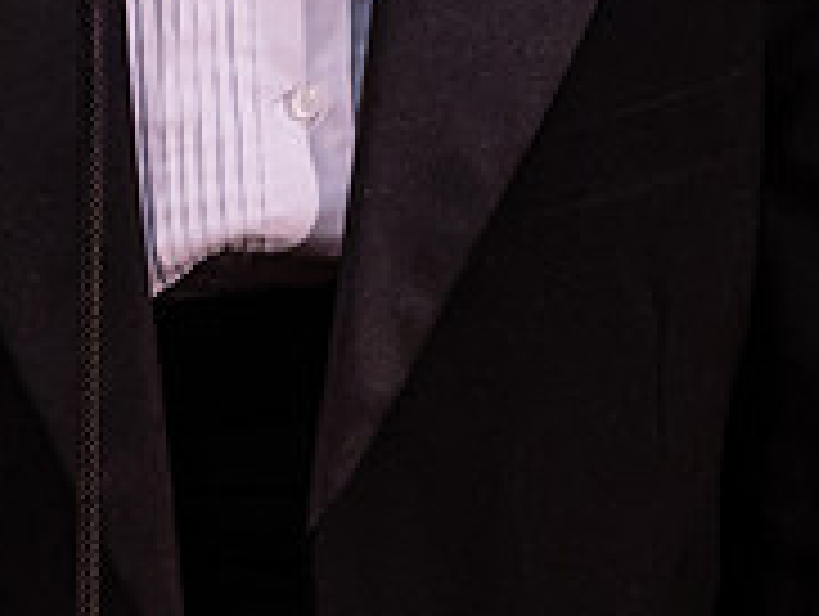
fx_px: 62639
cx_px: 264
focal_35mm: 2644
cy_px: -555
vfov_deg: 0.6
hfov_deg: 0.7
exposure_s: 1/100
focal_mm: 600
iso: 1600
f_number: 6.3
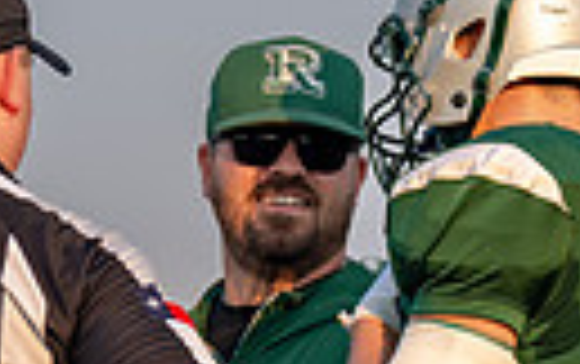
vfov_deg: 2.2
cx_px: 358
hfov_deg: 3.4
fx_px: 9639
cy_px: 709
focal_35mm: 609
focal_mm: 100
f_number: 2.8
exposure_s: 1/1600
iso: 160
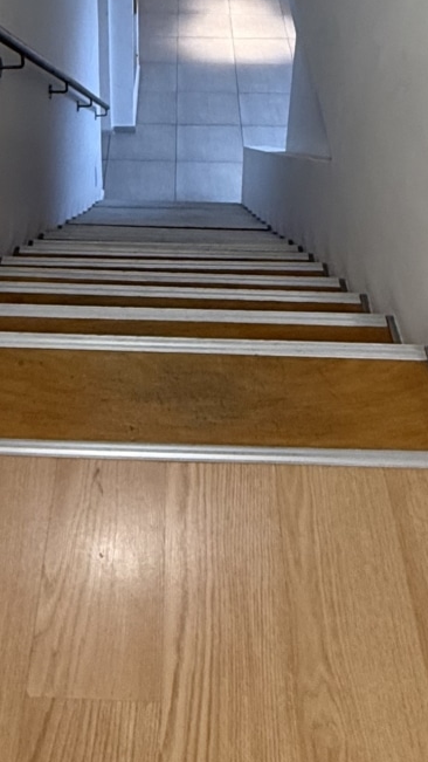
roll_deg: +1.1
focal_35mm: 48
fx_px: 969
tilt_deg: -29.5
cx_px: 150
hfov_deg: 24.8
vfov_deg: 39.5
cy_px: 64
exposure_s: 1/100
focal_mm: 2.22
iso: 250
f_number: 2.2
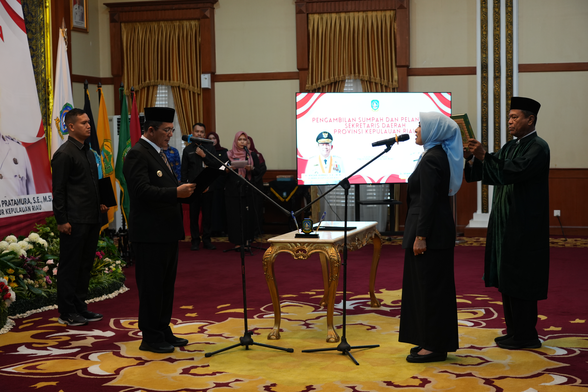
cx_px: 294
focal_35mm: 57
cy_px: 196
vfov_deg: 23.8
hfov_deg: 35.1
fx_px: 931
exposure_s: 1/60
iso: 1000
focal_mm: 57
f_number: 4
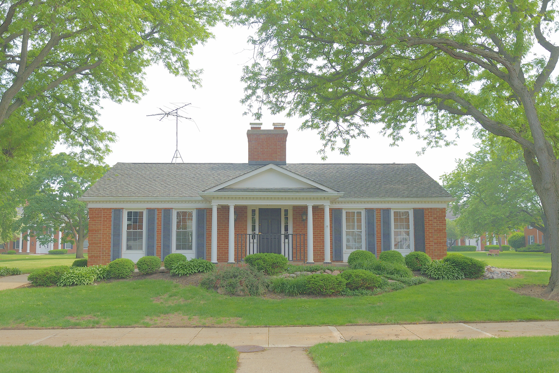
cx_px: 279
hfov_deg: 55.8
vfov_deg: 38.9
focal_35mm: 34
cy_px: 188
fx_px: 528
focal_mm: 22
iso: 400
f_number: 4.5
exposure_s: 1/1000
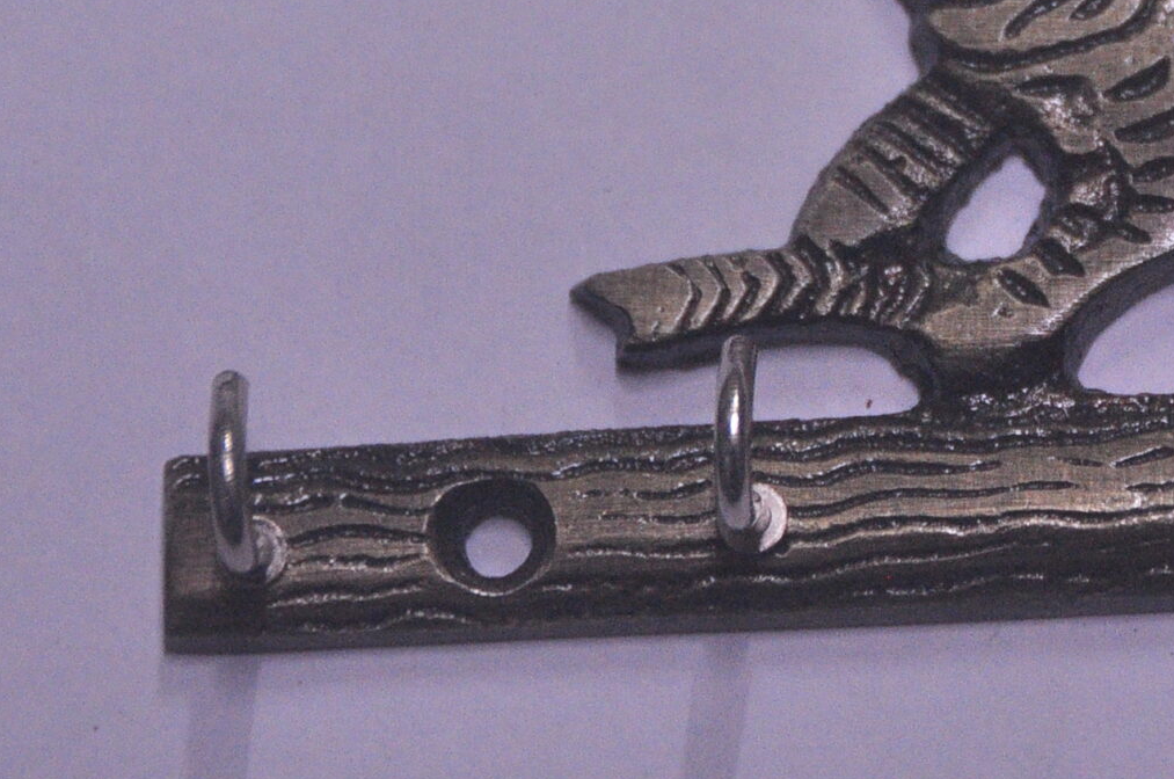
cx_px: 1143
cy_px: -112
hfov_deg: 5.7
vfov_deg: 3.8
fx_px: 11730
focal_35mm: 360
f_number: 5.3
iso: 1250
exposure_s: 1/80
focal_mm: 95
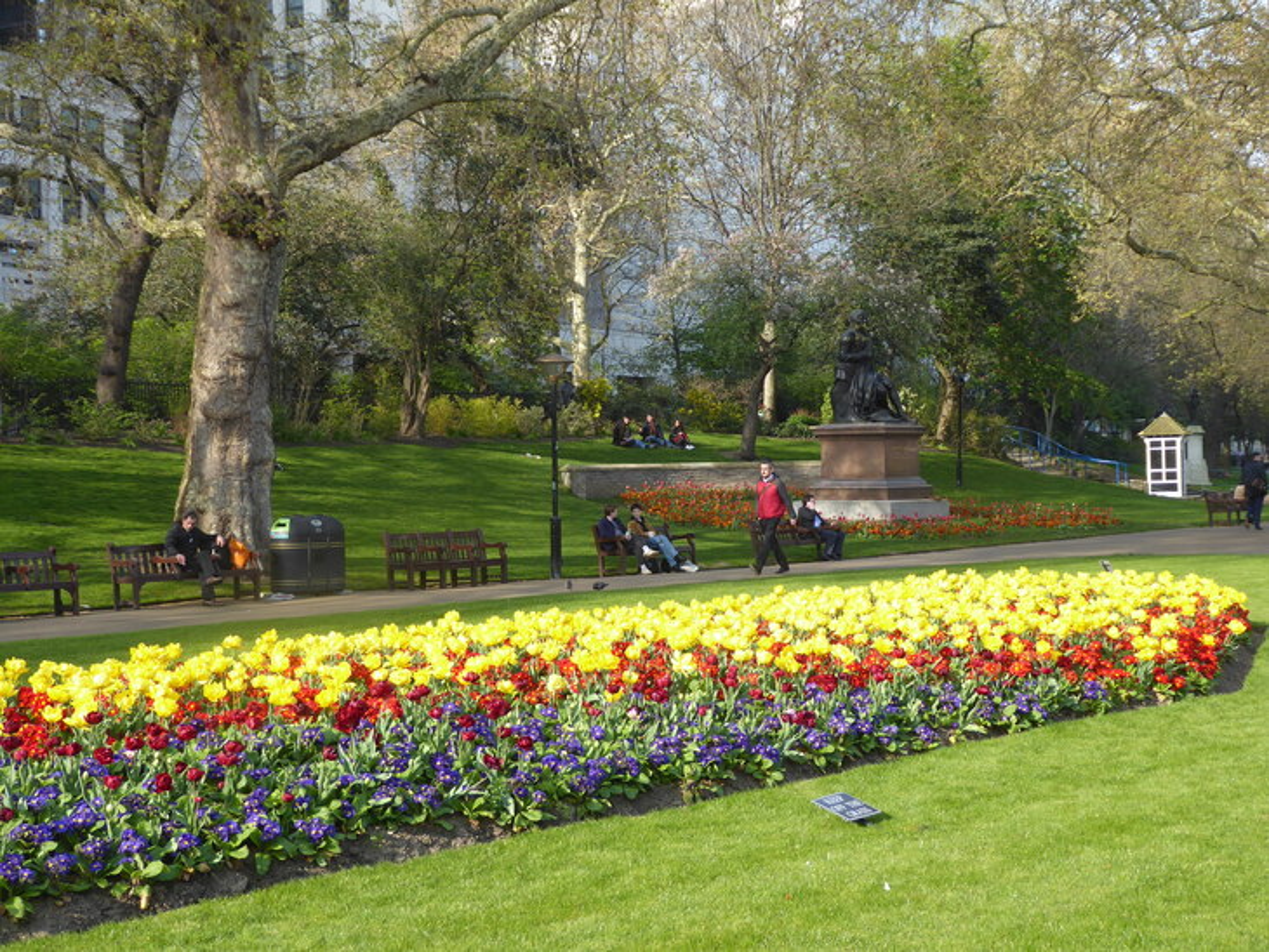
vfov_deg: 25.7
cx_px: 634
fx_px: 2090
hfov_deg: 33.8
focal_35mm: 57
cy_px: 476
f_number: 4.1
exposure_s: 1/125
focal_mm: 9.6
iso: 80
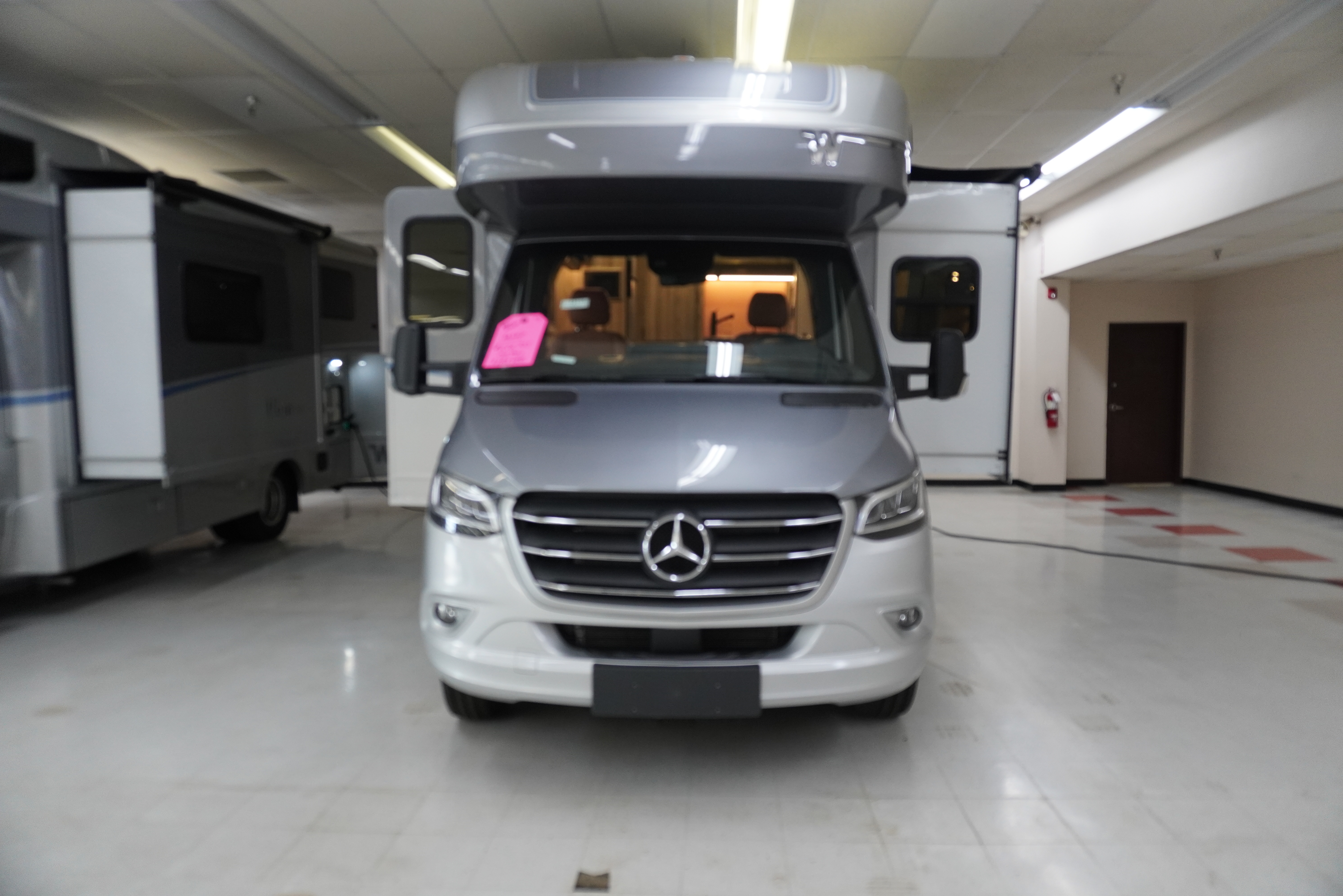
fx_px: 895
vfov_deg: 53.1
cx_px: 672
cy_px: 448
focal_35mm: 24
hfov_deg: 73.7
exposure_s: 1/160
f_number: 4
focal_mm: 16
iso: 800
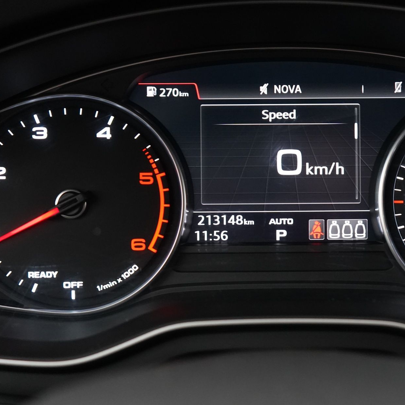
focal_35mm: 55
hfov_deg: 30.8
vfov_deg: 31.1
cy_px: 178
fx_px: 728
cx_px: 276
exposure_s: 1/60
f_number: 4
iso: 5000
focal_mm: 32
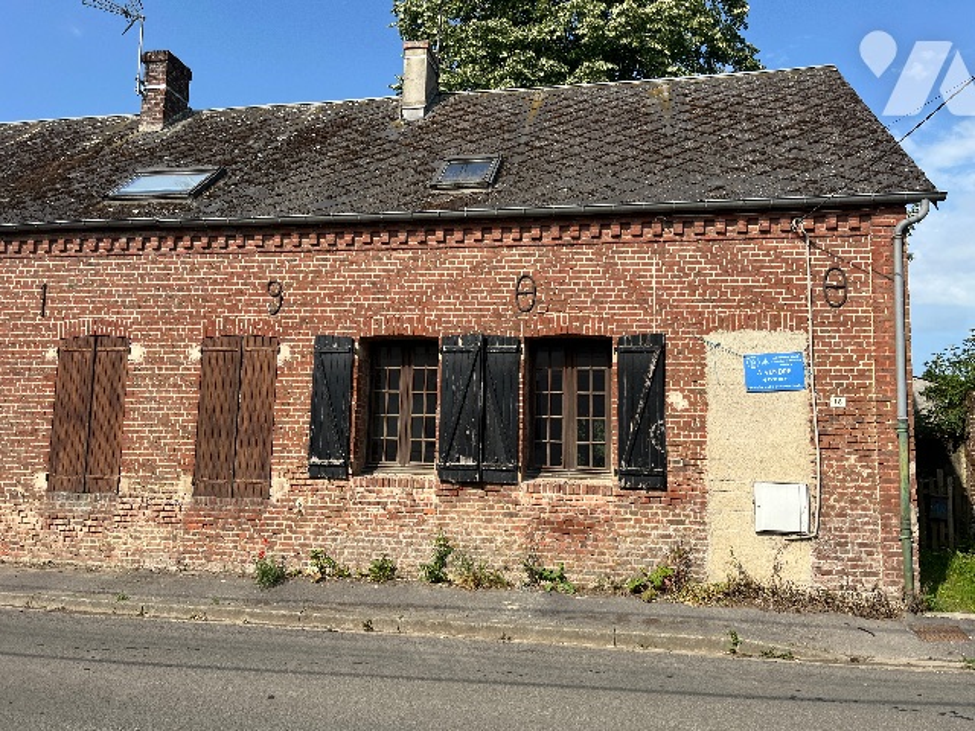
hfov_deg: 67.3
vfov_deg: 53.1
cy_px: 366
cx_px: 488
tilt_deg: +6.3
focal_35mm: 26
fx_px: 732
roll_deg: -1.4
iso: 50
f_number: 1.6
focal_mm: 5.1
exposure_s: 1/2967
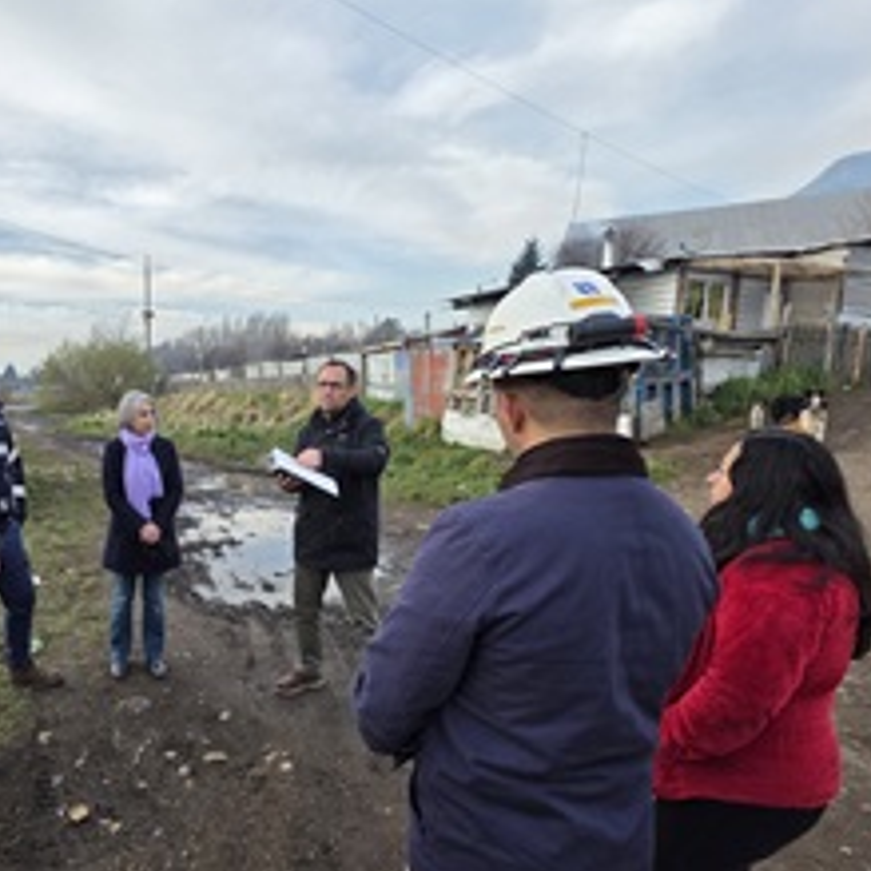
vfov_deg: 71.9
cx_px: 215
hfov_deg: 67.4
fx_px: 598
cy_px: 481
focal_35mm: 21
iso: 40
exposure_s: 1/547
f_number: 1.9
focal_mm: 2.2
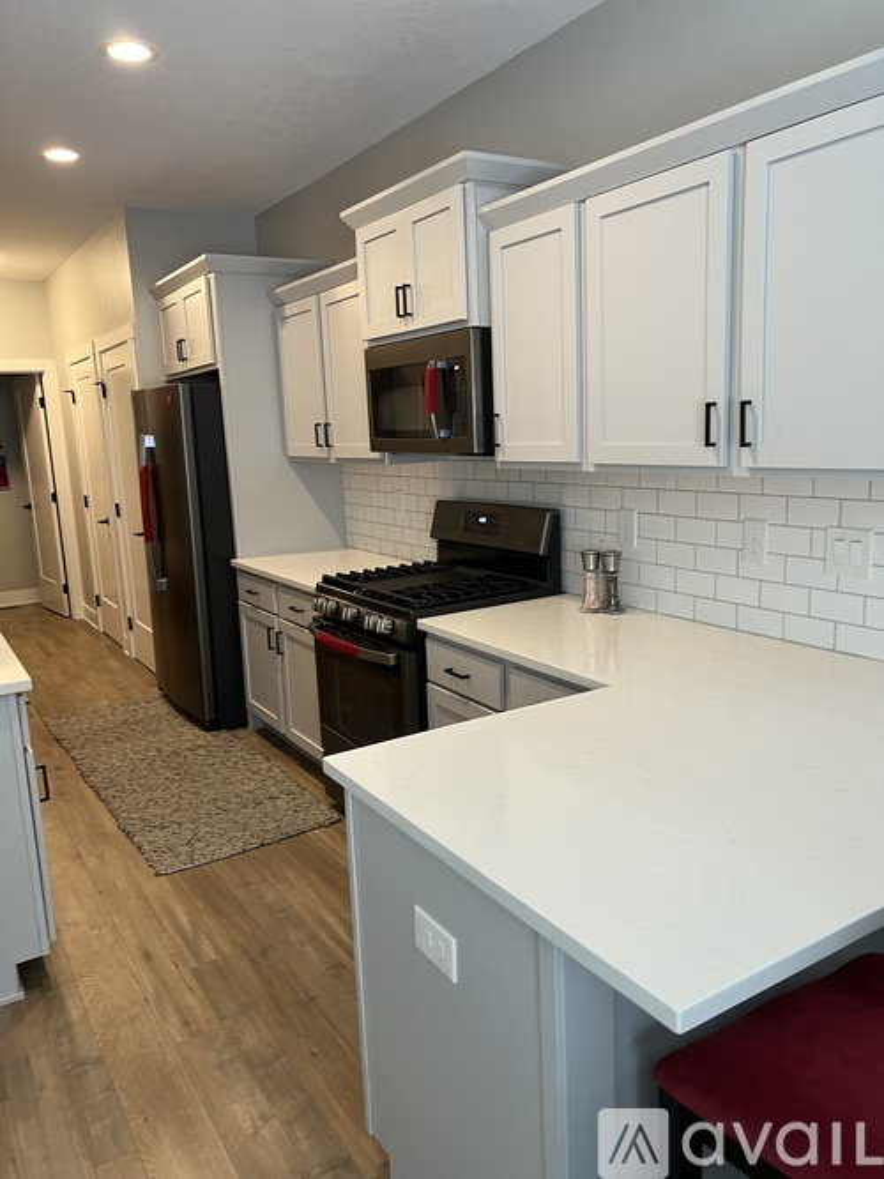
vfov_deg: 67.3
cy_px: 590
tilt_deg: -7.8
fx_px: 886
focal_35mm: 26
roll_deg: +2.6
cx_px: 442
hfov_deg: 53.0
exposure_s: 1/60
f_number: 1.5
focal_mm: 5.7
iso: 100
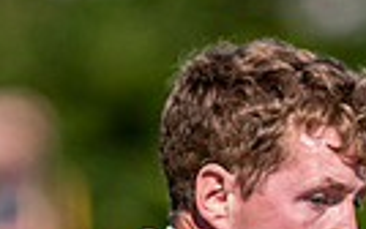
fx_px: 24379
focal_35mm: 2442
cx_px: 168
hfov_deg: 0.9
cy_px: 388
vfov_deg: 0.5
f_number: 2.8
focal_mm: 300
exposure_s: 1/2000
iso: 100
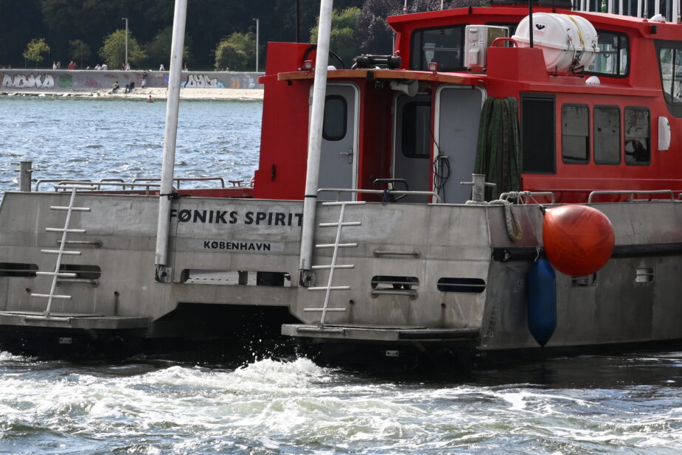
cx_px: 732
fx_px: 6290
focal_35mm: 332
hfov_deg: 6.2
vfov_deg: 4.1
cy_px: -20
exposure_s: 1/125
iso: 180
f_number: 16
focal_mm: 120
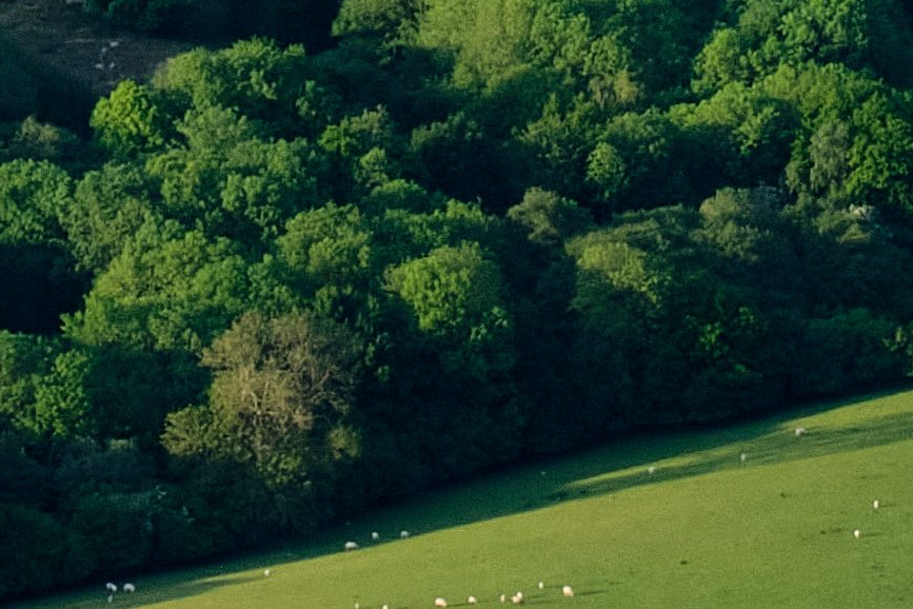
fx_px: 15444
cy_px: -734
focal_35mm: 609
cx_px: 462
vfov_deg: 2.2
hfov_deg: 3.4
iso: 400
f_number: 16
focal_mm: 58.9
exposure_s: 1/80
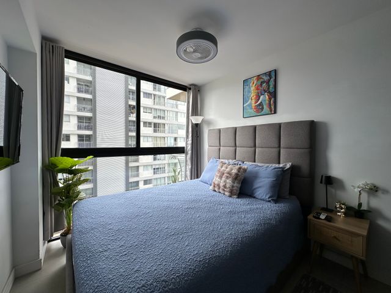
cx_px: 196
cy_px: 146
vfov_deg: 85.7
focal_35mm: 14
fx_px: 158
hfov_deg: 102.1
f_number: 2.2
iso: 40
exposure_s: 1/268
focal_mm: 2.22
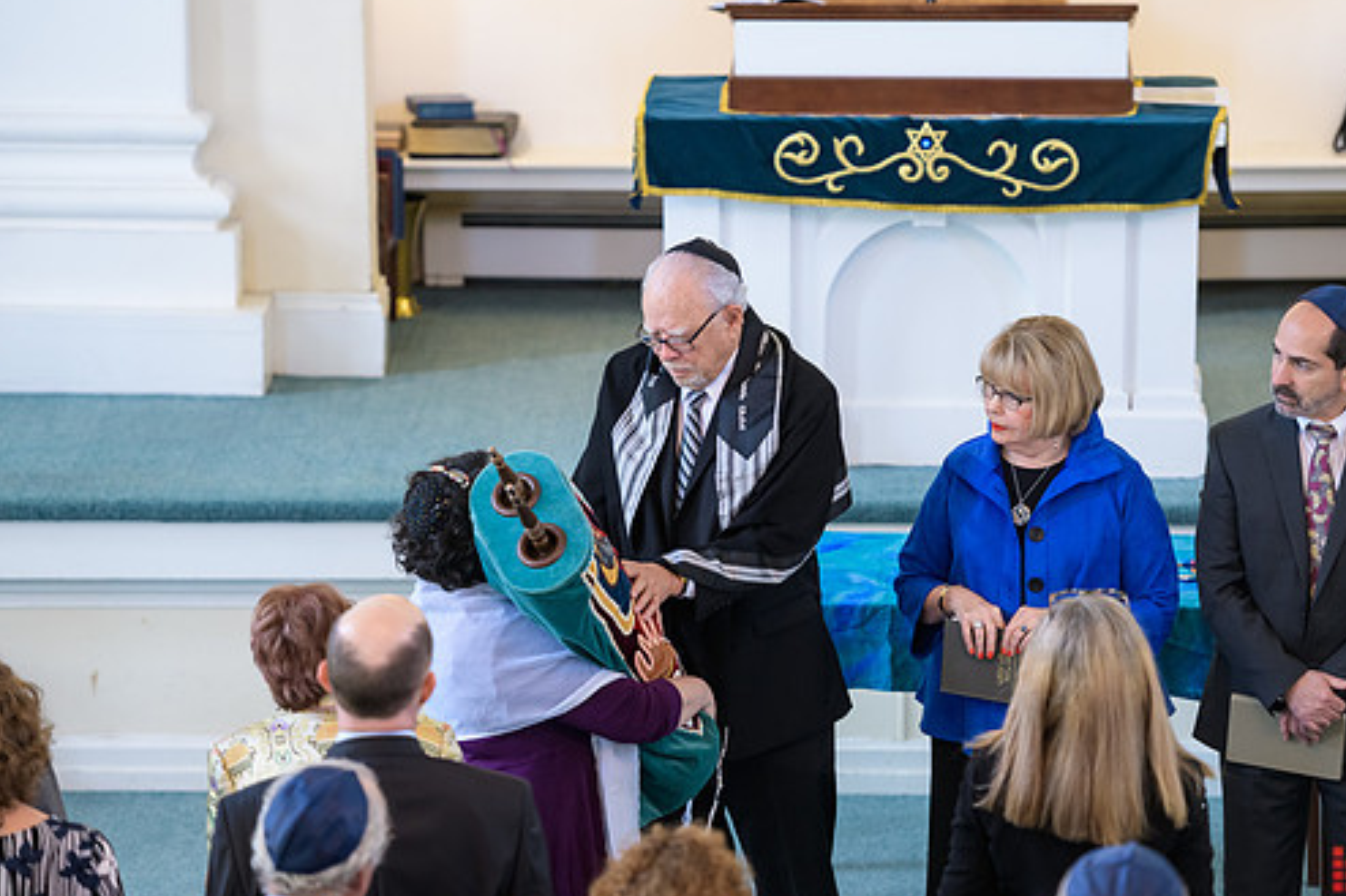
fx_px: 7026
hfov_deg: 10.9
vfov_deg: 7.3
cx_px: 736
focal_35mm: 188
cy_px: 462
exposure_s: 1/125
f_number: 3.2
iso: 1250
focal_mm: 160
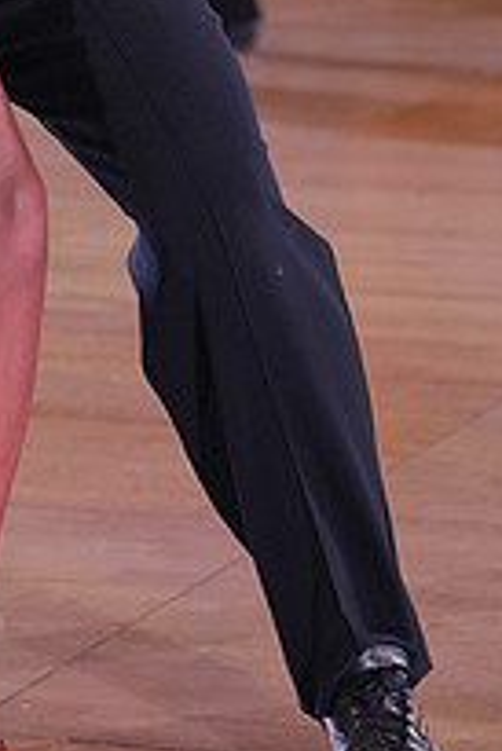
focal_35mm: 223
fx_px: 4656
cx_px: -35
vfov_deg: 9.1
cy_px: -194
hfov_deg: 6.1
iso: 2500
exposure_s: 1/500
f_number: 4
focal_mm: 79
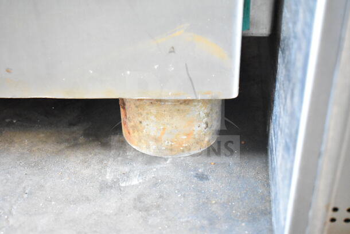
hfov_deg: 41.1
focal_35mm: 48
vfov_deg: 28.1
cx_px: 175
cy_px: 117
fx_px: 467
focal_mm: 32
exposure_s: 1/50
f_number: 4.5
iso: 11400
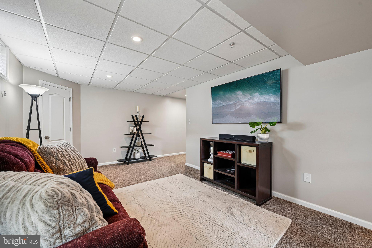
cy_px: 124
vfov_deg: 81.2
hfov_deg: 104.3
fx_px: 145
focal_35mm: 14
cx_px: 186
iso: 400
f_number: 8
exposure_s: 1/8
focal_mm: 14
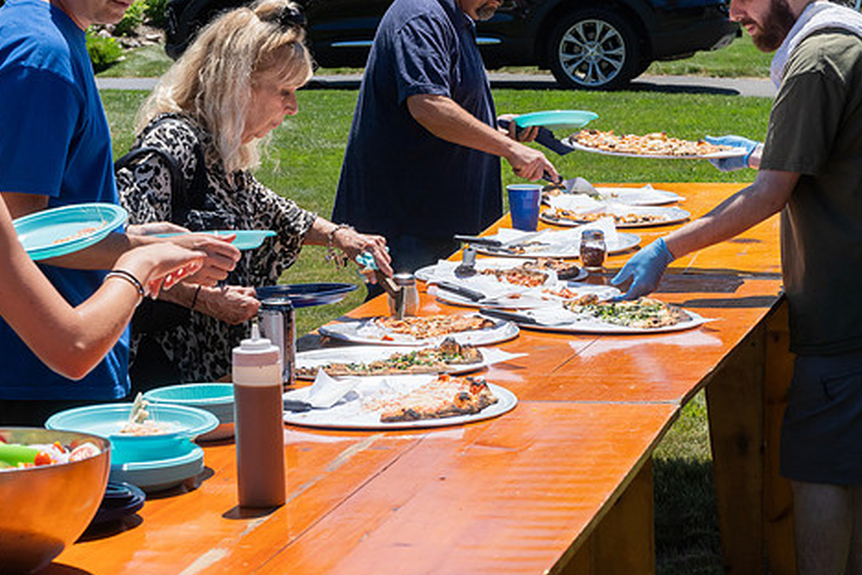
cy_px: 233
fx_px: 2538
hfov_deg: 19.3
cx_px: 348
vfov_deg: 12.9
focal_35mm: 106
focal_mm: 57
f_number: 8
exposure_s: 1/1600
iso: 640
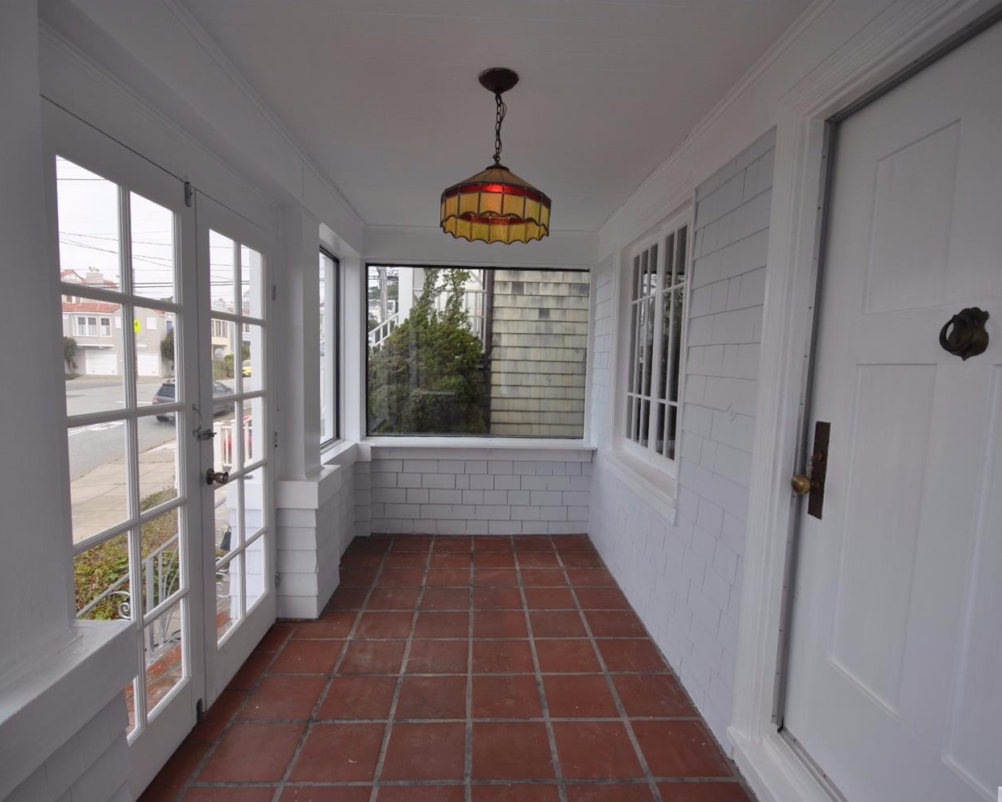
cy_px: 403
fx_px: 504
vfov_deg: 77.0
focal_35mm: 17
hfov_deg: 89.6
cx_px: 498
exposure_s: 1/160
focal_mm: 10
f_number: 6.3
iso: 100
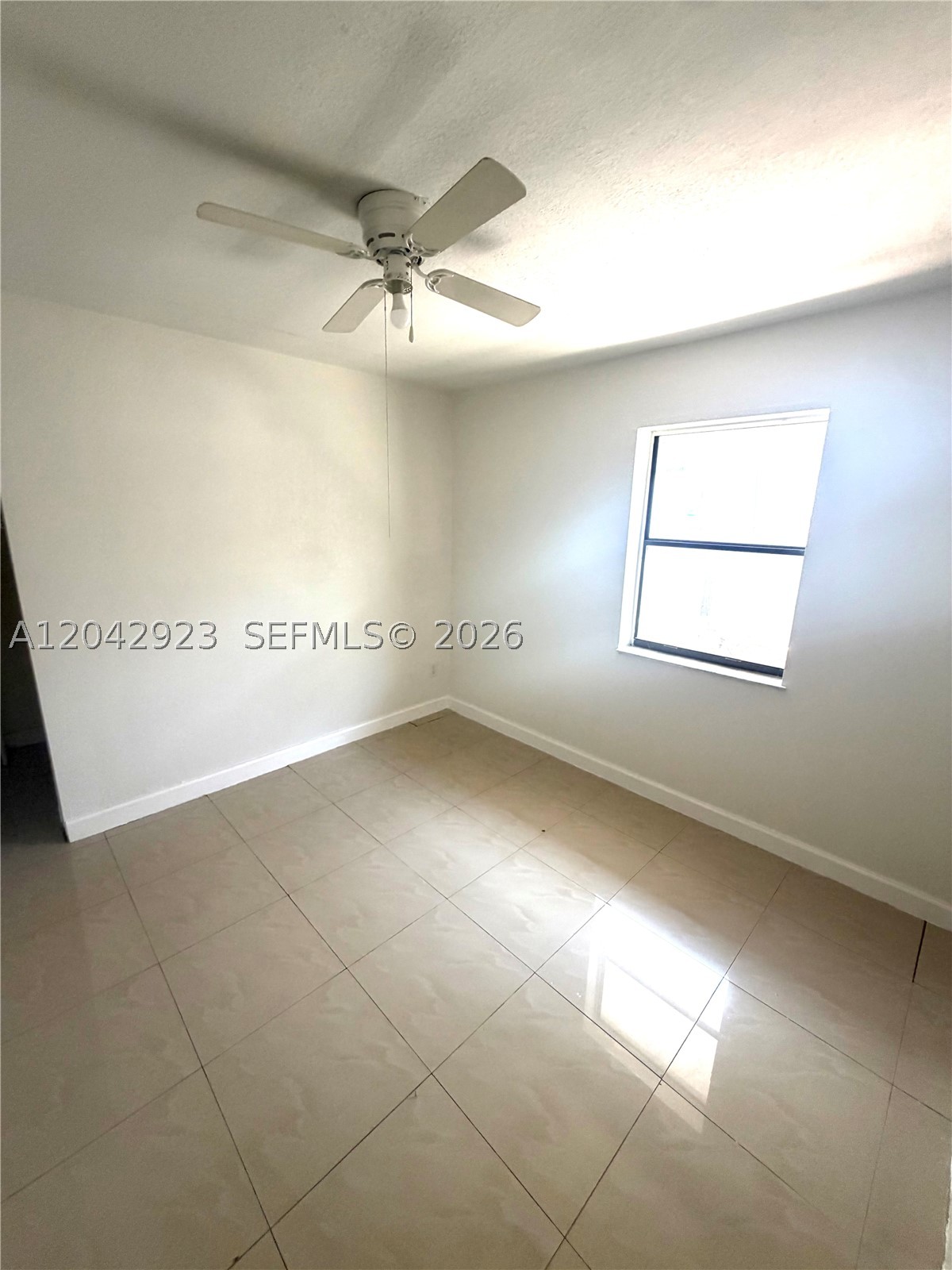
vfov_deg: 102.1
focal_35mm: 14
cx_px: 476
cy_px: 635
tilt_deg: -13.9
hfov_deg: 85.7
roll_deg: -0.4
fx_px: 513
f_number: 2.2
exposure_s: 1/121
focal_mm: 2.22
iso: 250
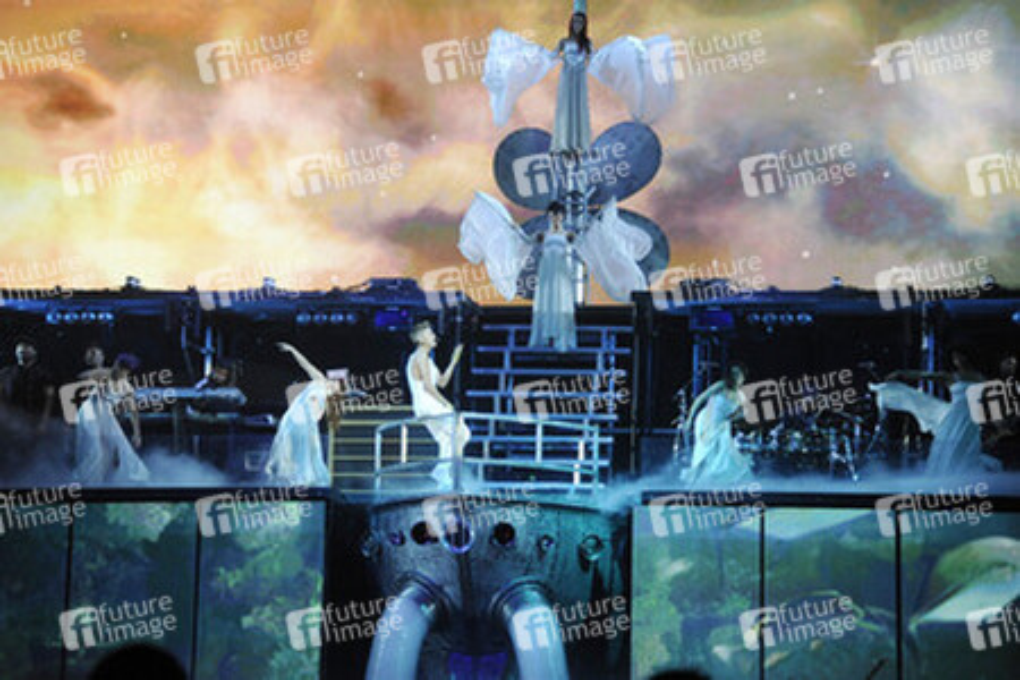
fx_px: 3825
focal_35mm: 135
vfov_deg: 10.2
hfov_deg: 15.2
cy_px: 340
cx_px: 510
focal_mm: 135
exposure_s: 1/640
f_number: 5.6
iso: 3200
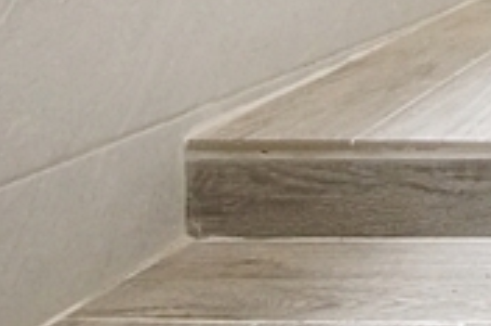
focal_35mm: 68
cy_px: -137
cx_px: 820
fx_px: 927
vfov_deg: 18.2
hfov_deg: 22.0
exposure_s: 1/40
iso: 1600
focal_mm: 10
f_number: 9
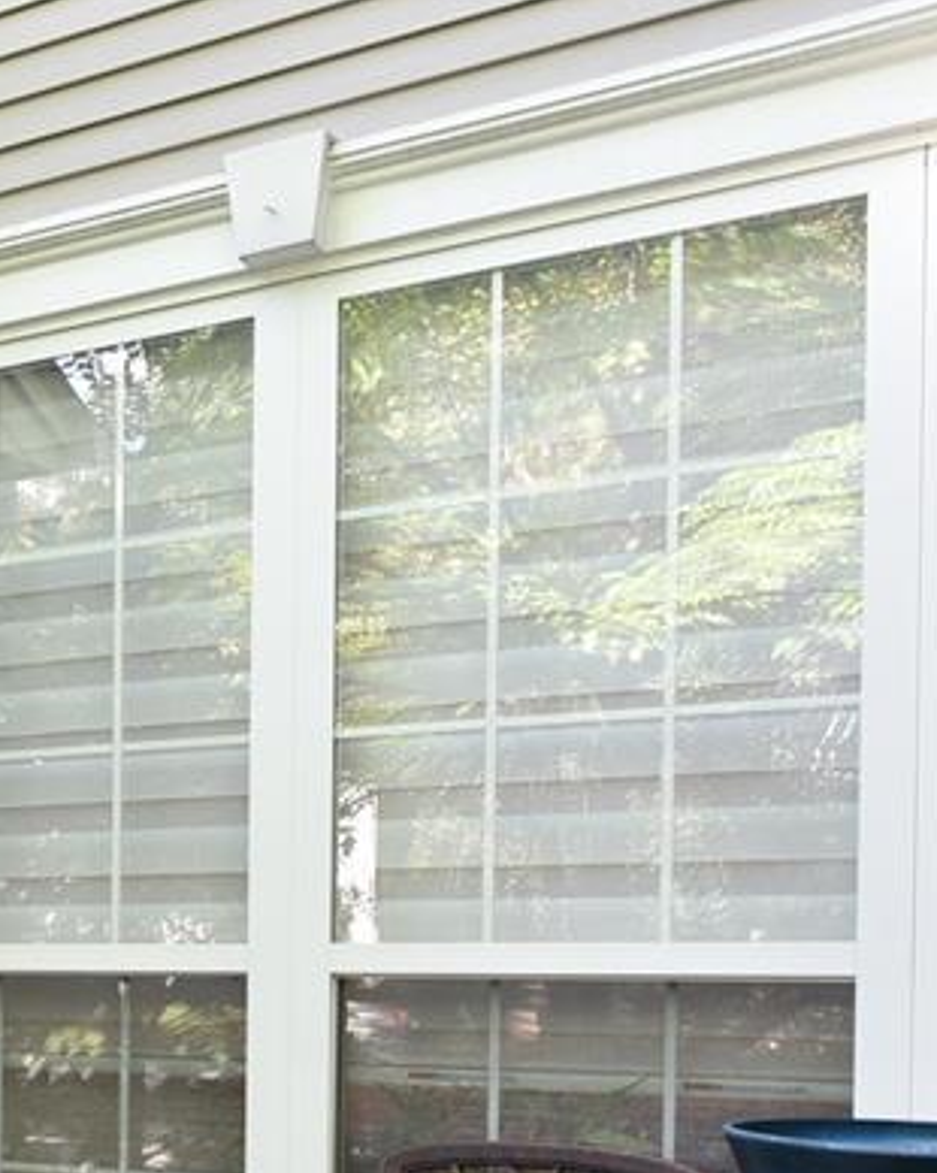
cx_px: -414
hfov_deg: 22.5
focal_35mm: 57
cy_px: 1005
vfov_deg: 31.8
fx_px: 1977
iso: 800
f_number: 5.6
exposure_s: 1/125
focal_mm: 23
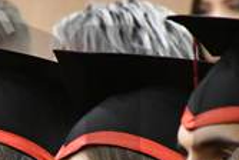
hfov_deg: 2.1
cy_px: 271
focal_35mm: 964
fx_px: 6411
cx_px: -54
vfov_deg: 1.4
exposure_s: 1/100
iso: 12800
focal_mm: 140
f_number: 5.6
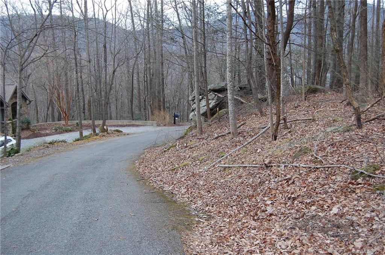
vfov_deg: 31.7
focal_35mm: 42
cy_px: 128
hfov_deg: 46.5
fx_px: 448
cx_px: 192
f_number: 5
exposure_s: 1/100
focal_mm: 28
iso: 400
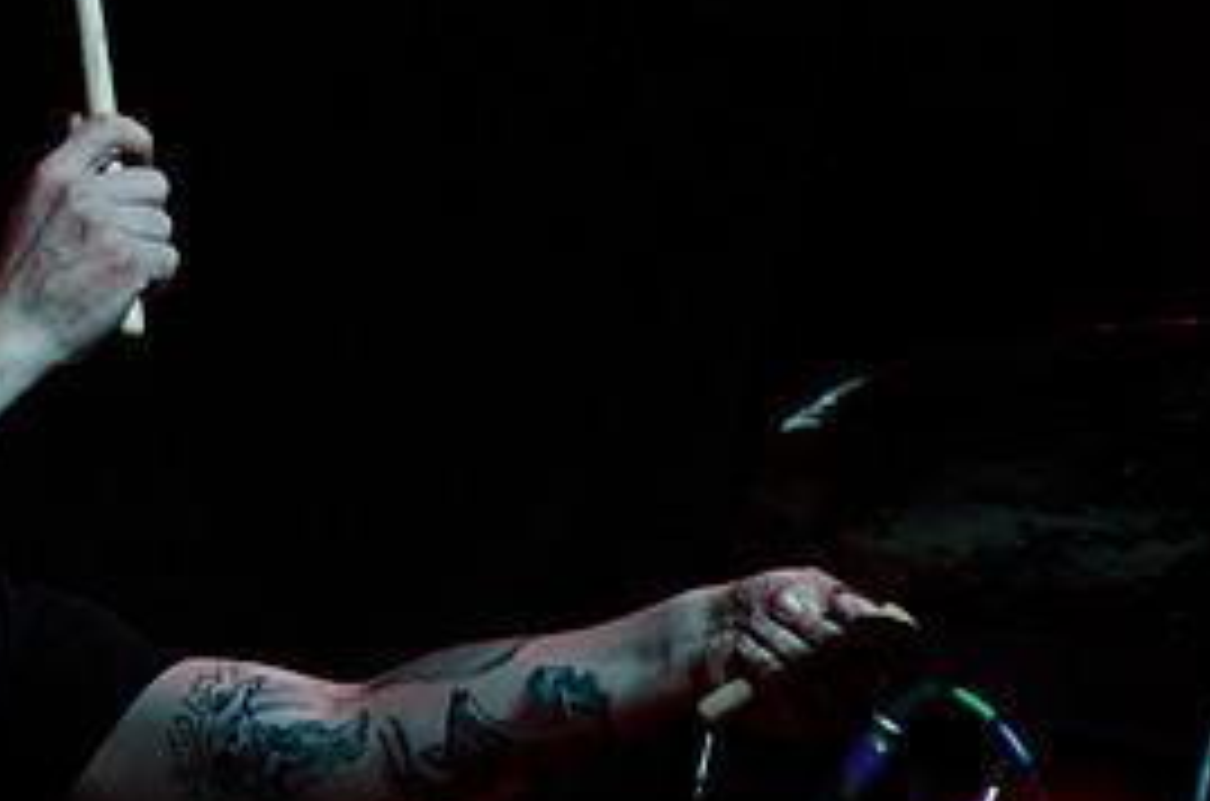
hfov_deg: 9.1
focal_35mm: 226
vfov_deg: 6.0
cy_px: 432
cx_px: 342
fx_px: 7578
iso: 2000
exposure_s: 1/200
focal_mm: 70
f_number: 2.8
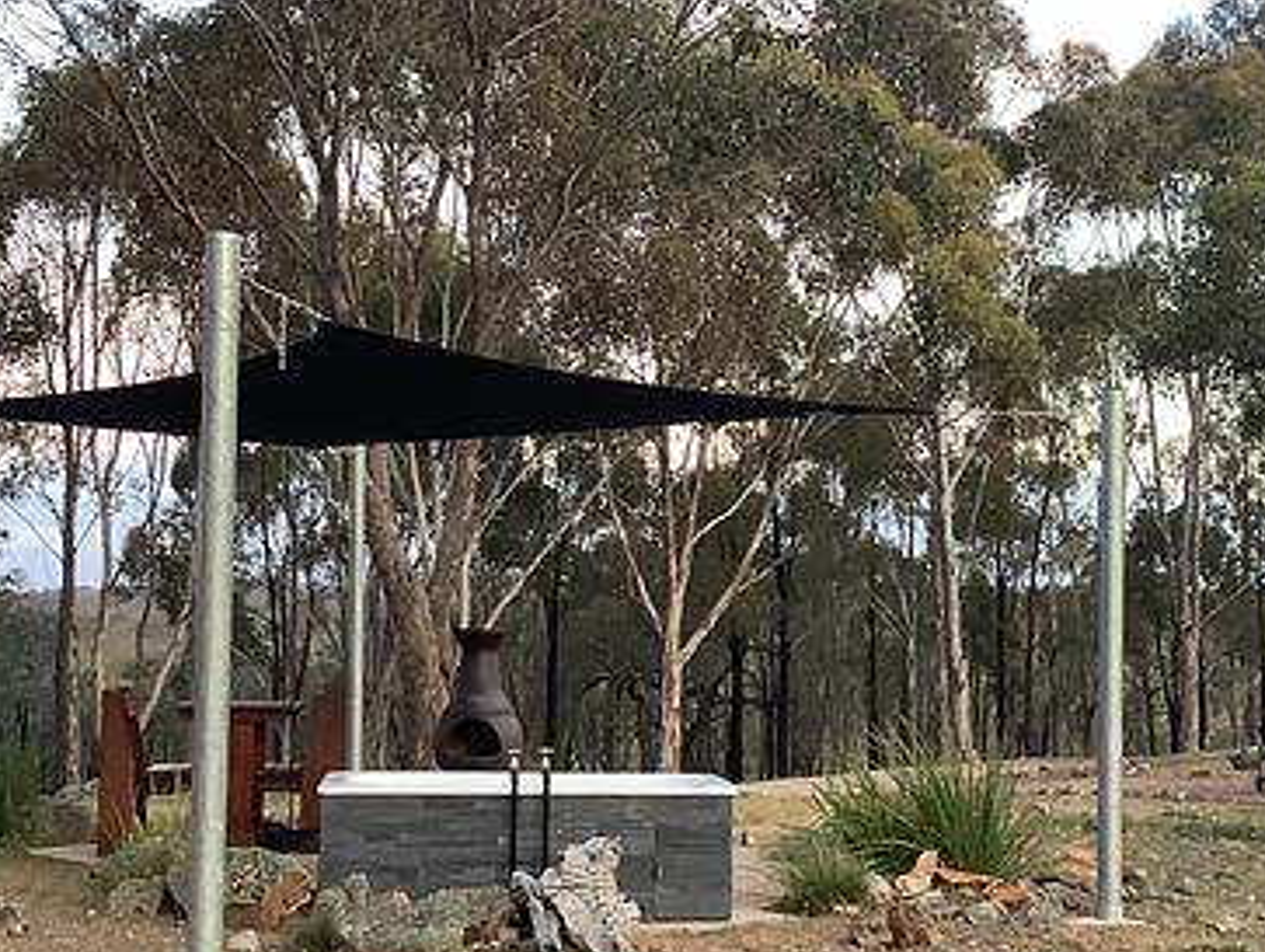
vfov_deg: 27.5
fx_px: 1939
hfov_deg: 36.1
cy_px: 417
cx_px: 659
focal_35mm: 53
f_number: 2.4
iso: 160
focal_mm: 3.3
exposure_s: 1/60
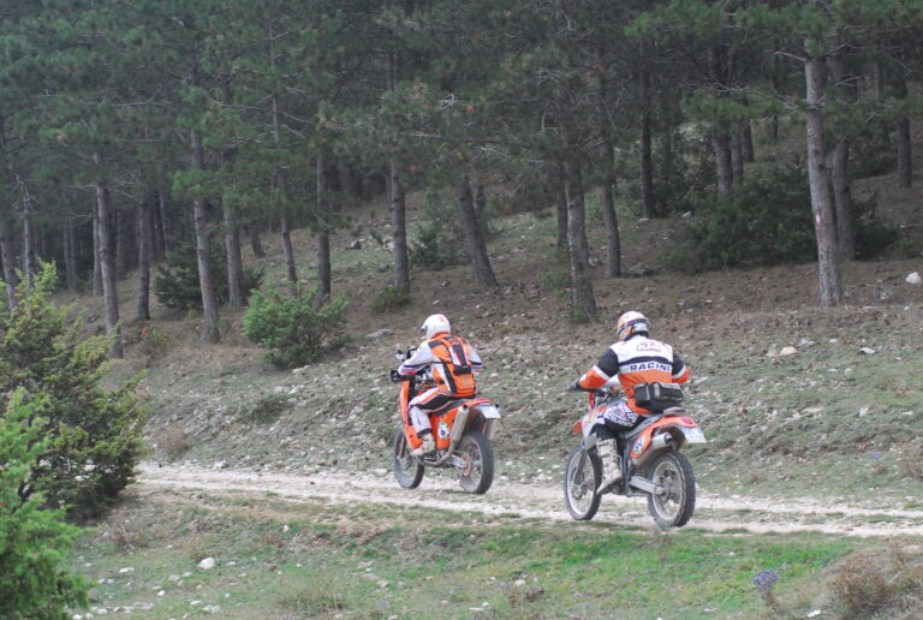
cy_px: 310
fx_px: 2698
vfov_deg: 13.1
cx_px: 462
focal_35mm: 105
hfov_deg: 19.4
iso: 640
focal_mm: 70
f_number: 3.5
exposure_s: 1/200
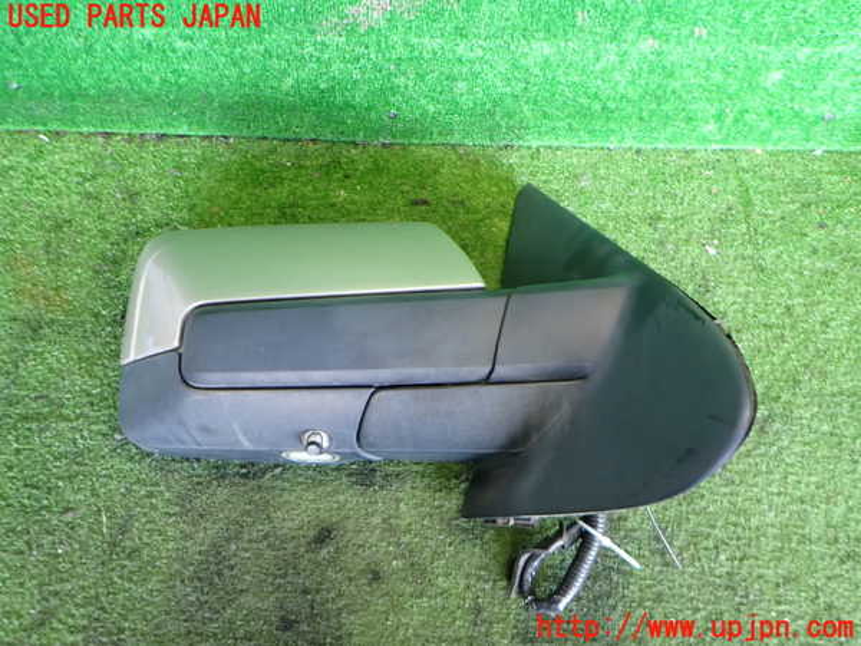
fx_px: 622
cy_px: 323
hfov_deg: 69.4
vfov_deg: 54.9
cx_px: 430
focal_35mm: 25
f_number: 2
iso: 200
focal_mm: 4.5
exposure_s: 1/30
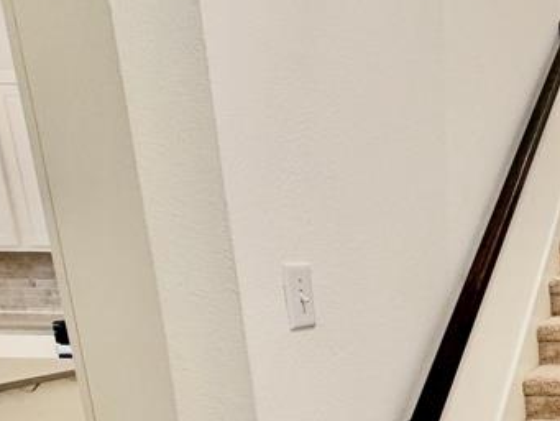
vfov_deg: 32.3
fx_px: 680
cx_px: 721
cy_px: 395
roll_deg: -0.5
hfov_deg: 33.4
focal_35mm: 42
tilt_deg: -11.9
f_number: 2.2
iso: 200
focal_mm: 2.22
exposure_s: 1/60
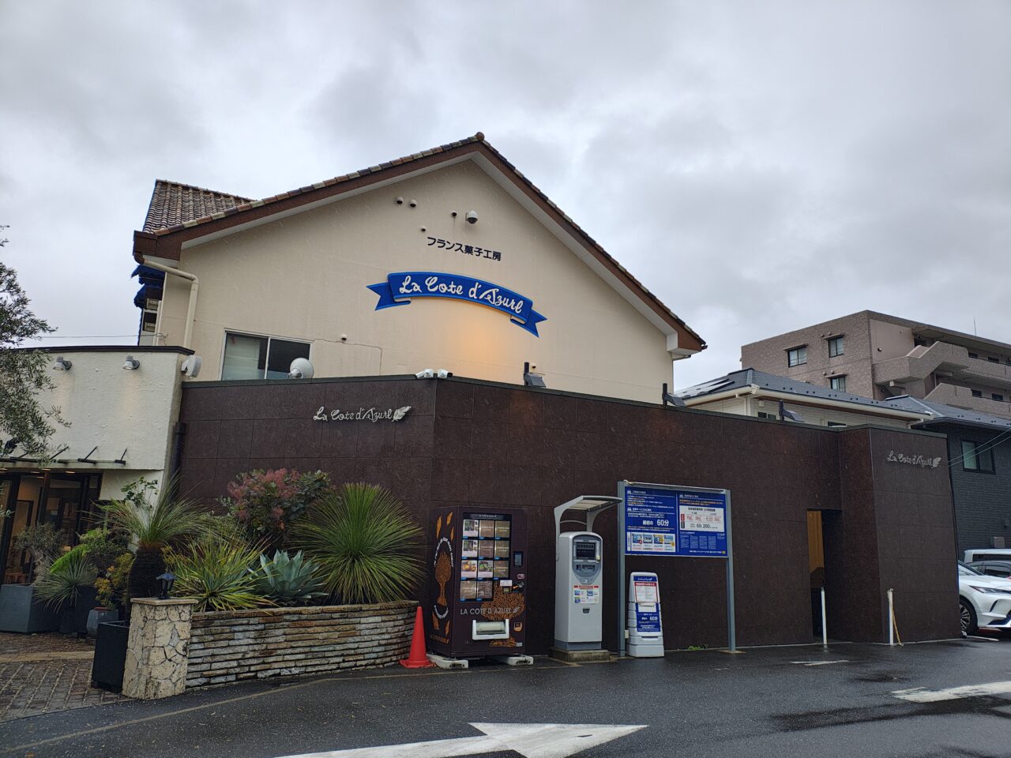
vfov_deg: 54.9
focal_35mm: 25
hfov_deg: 69.4
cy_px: 379
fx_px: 730
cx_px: 506
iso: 100
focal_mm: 5.89
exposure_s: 1/669
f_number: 1.4
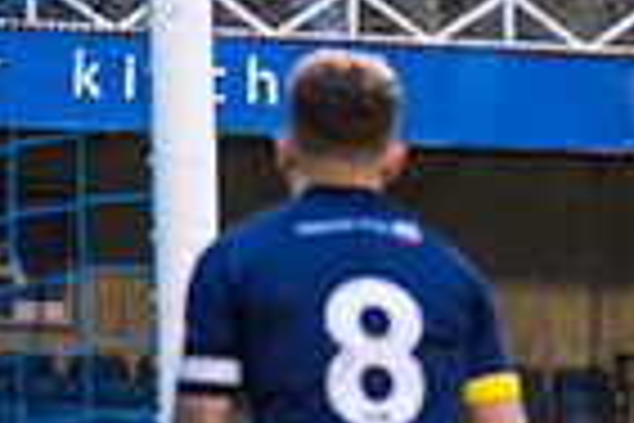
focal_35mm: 557
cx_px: 1223
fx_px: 9809
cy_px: 506
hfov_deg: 3.7
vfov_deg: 2.5
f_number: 2.8
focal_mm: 135
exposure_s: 1/1000
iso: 2000
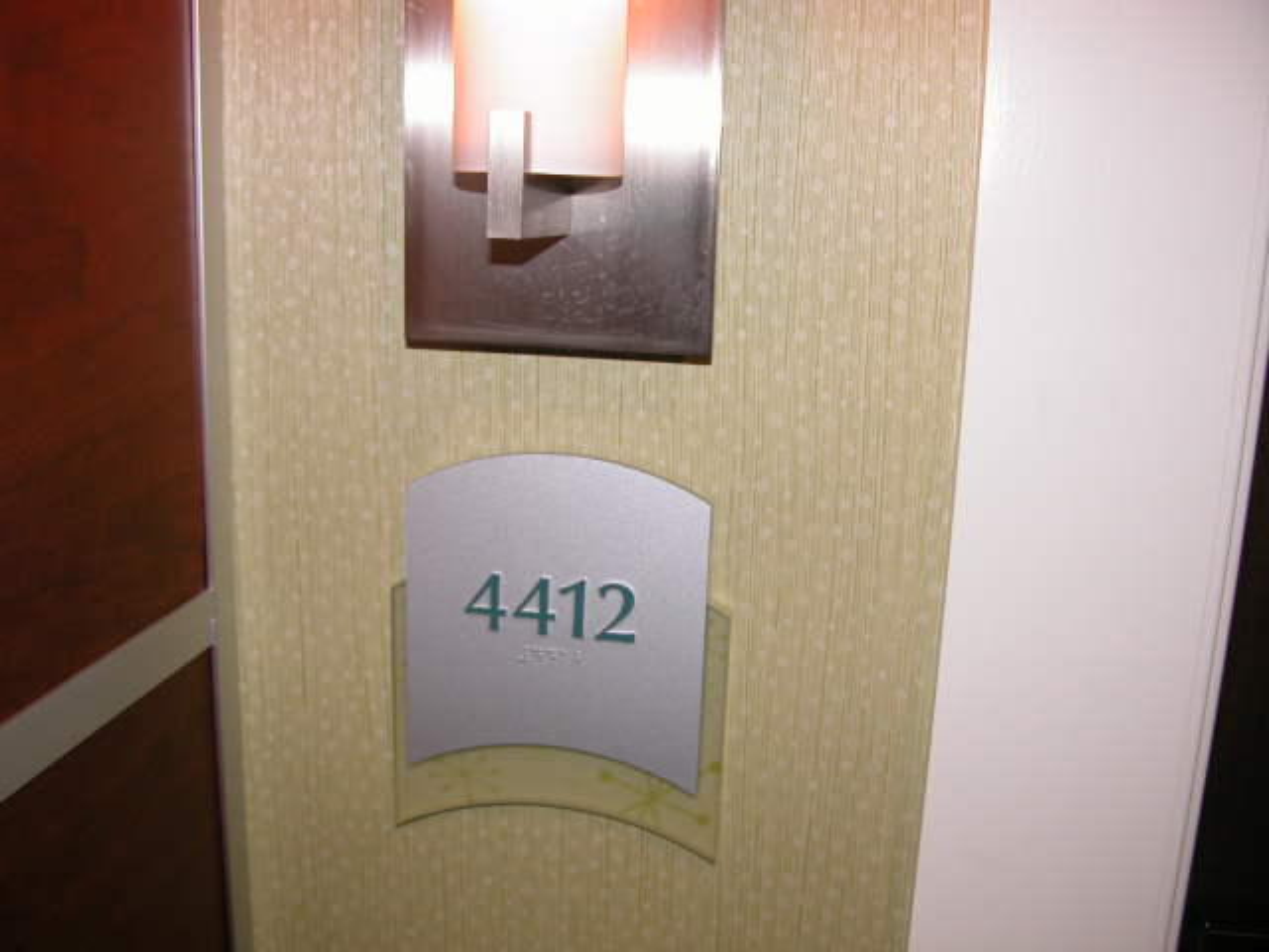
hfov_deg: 52.6
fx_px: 1283
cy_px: 476
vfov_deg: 40.7
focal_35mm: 35
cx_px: 634
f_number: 2.8
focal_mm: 8.9
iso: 100
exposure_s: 1/60
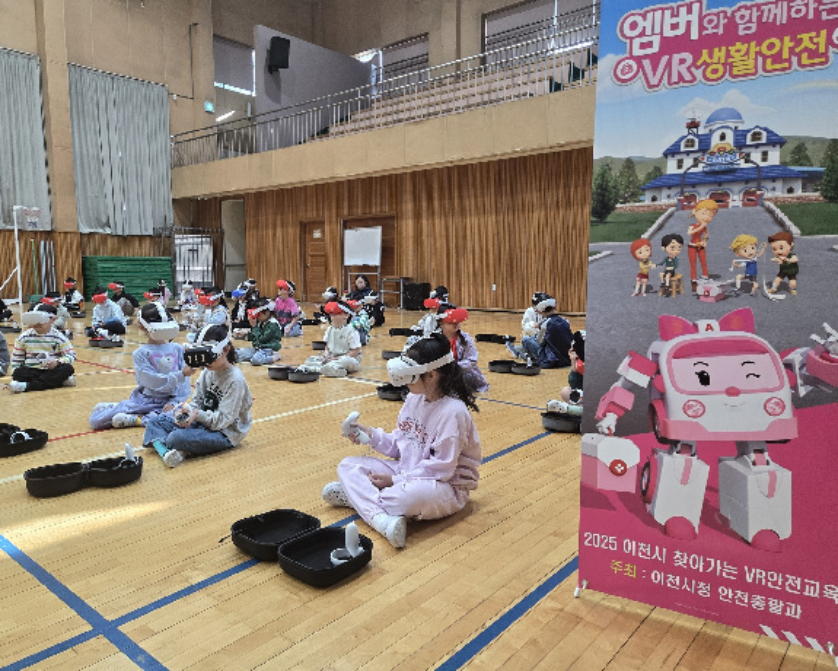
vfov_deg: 56.8
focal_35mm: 25
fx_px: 620
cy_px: 328
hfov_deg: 68.0
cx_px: 383
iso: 200
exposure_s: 1/180
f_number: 1.8
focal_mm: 5.4
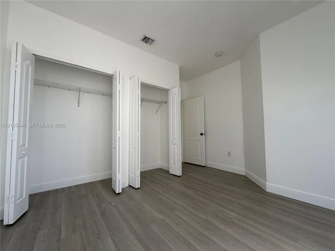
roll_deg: +0.9
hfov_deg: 102.1
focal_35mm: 14
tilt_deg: +2.1
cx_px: 168
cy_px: 126
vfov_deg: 85.7
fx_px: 135
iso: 40
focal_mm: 2.22
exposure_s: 1/154
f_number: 2.2
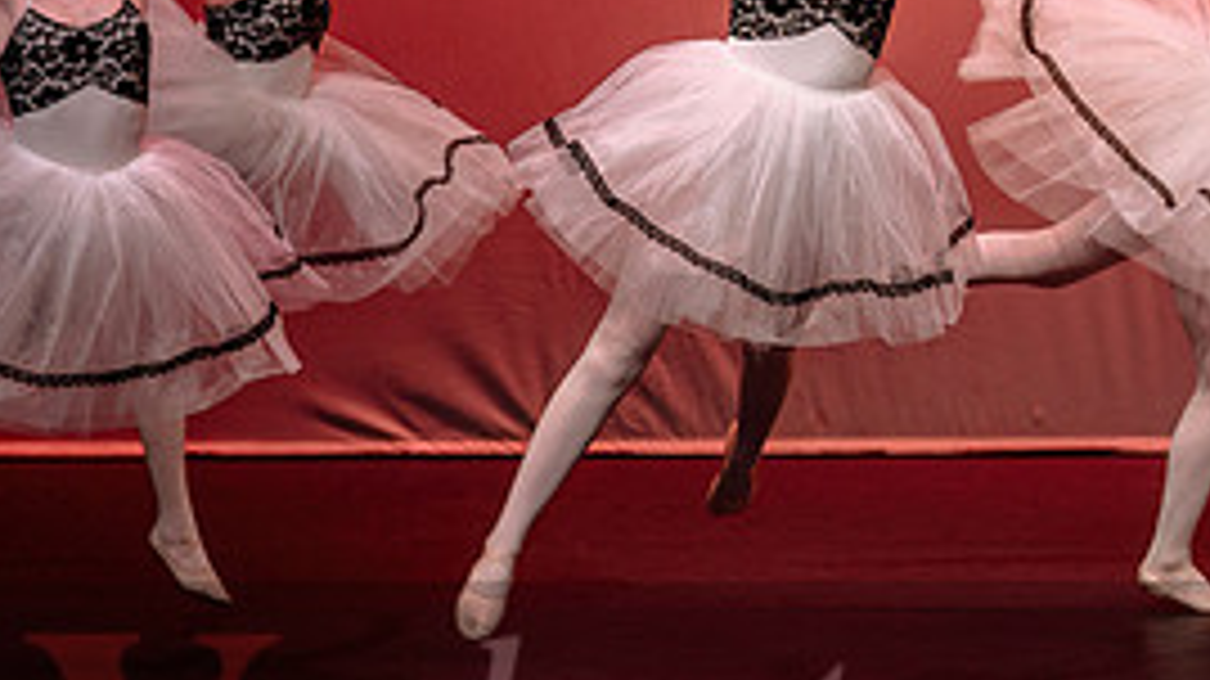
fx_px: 8979
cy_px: -126
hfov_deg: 7.7
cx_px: 1131
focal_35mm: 280
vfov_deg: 4.3
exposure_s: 1/500
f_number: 2.8
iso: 1000
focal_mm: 85
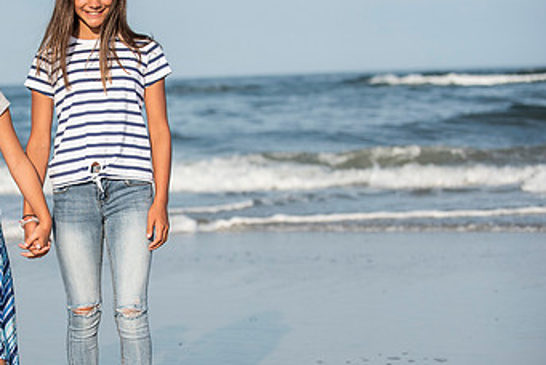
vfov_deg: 11.5
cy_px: 177
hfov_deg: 17.0
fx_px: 1806
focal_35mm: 119
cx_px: 91
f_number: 3.5
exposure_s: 1/4000
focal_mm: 70
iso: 250
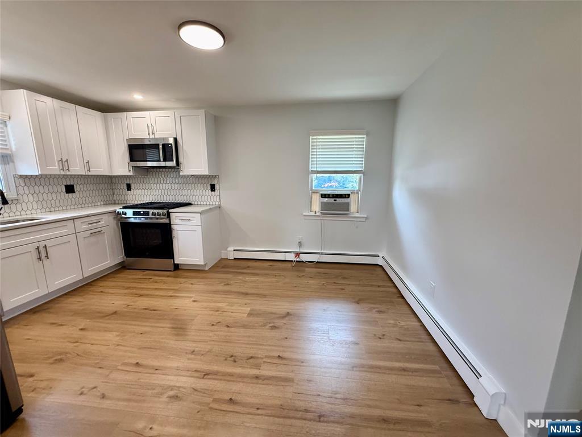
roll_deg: -0.7
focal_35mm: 14
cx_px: 291
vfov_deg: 85.7
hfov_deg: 102.1
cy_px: 218
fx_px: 235
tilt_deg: -10.3
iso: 200
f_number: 2.2
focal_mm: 2.22
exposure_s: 1/120
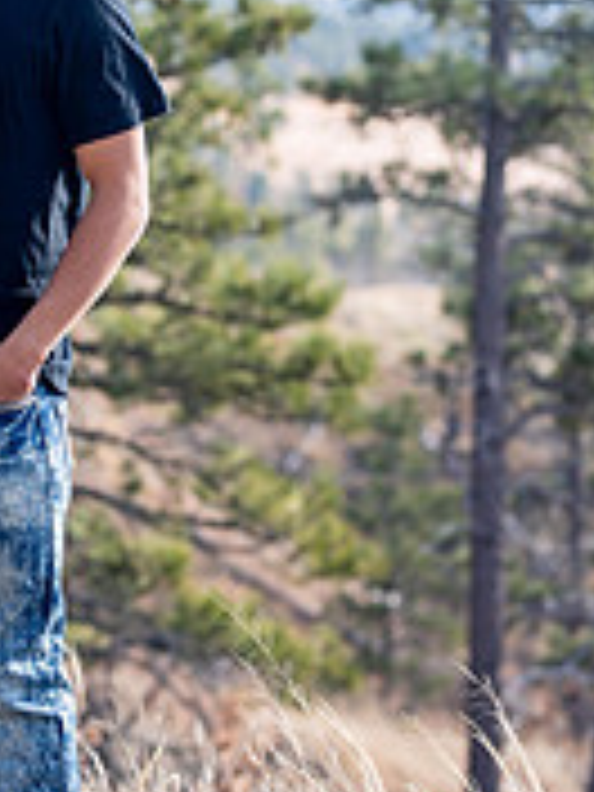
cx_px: -58
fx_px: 4782
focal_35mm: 209
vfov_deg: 9.4
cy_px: 176
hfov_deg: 7.1
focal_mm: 85
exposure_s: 1/200
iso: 31
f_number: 3.2
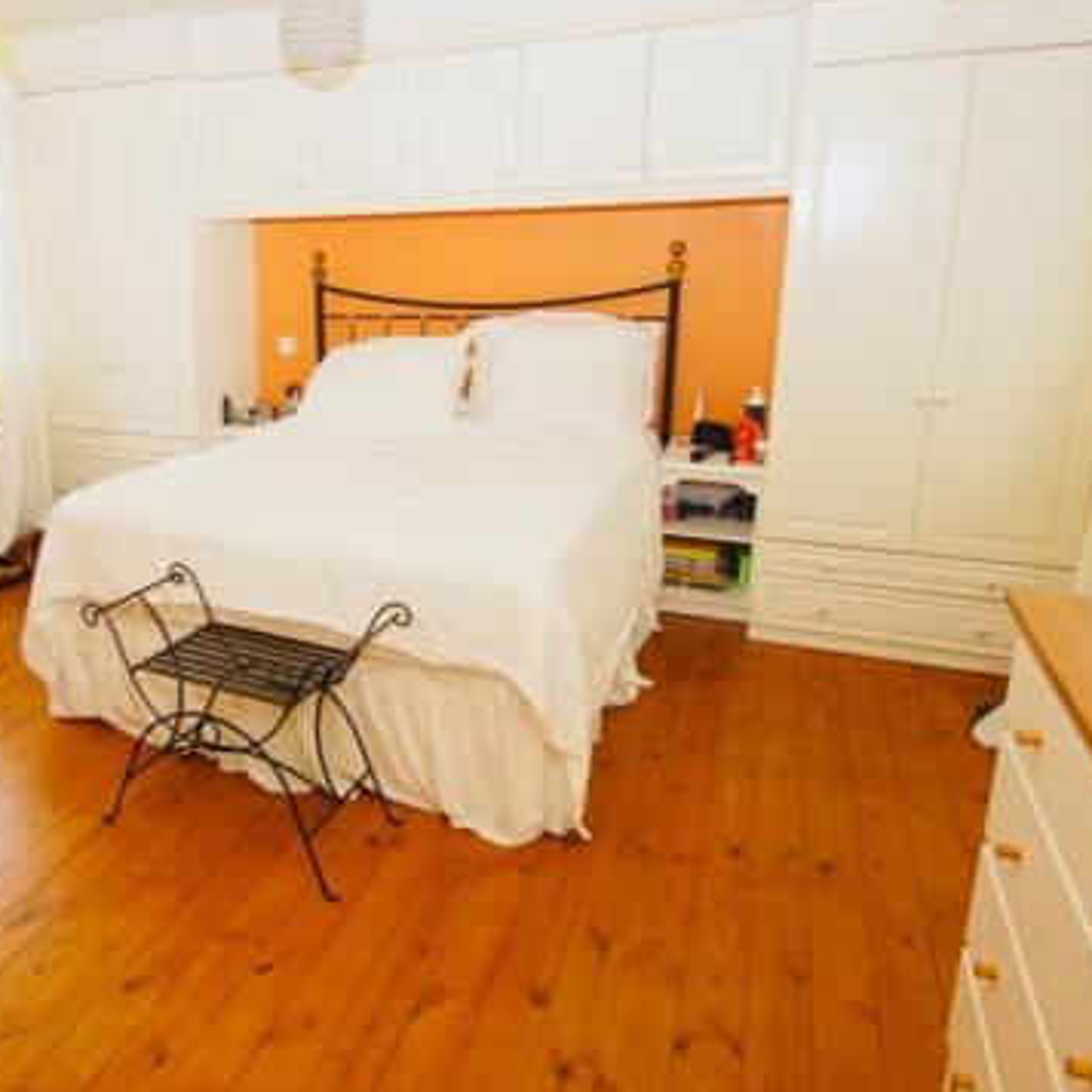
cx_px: 296
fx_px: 920
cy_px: 468
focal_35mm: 26
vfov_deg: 61.1
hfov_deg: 58.7
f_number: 4
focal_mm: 11
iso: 200
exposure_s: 1/160
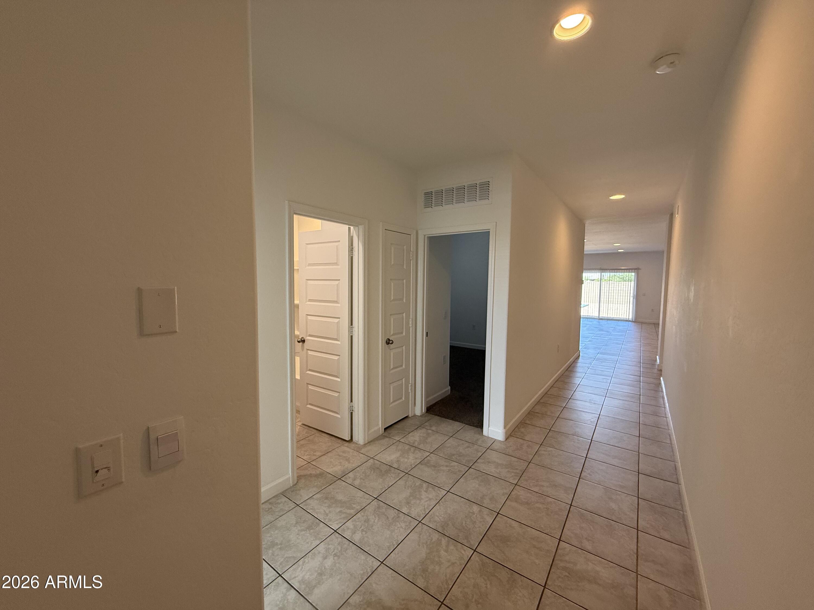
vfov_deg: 85.7
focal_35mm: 14
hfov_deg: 102.1
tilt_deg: -3.7
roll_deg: -0.7
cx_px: 407
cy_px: 305
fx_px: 329
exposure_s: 1/120
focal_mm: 2.22
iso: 250
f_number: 2.2
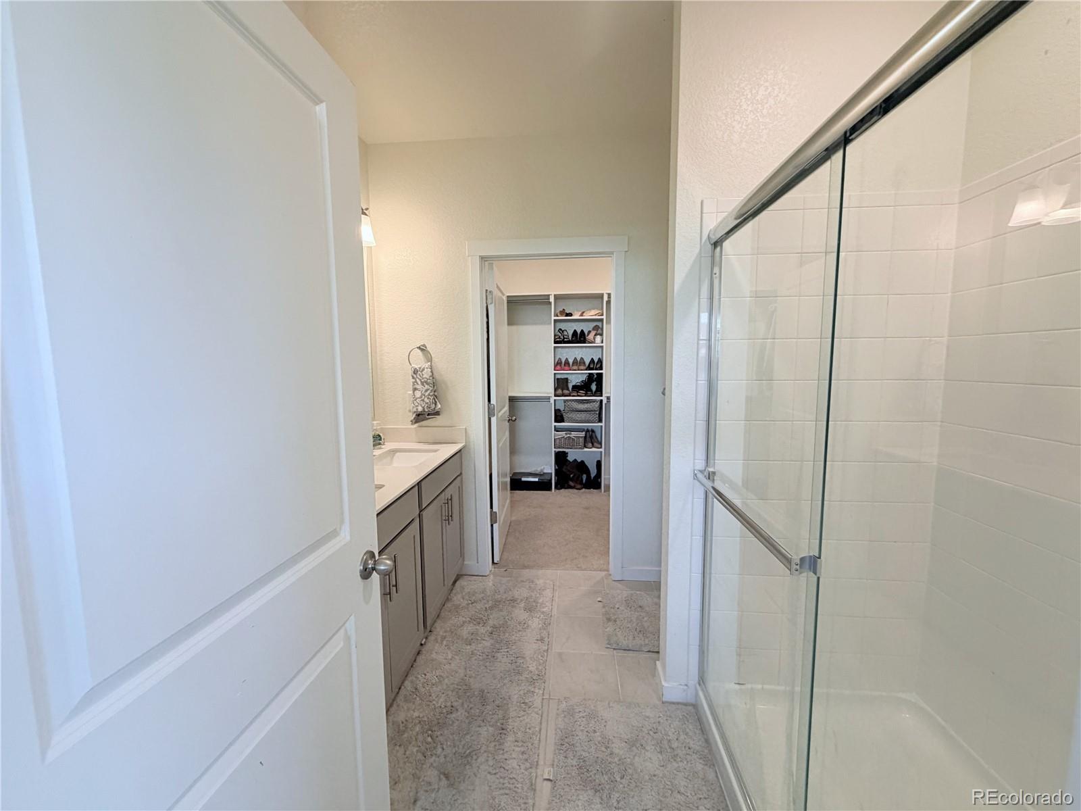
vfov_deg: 85.7
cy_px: 406
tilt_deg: -4.2
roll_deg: +0.3
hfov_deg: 102.1
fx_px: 437
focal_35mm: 14
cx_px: 540
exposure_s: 1/120
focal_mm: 2.22
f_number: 2.2
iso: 250
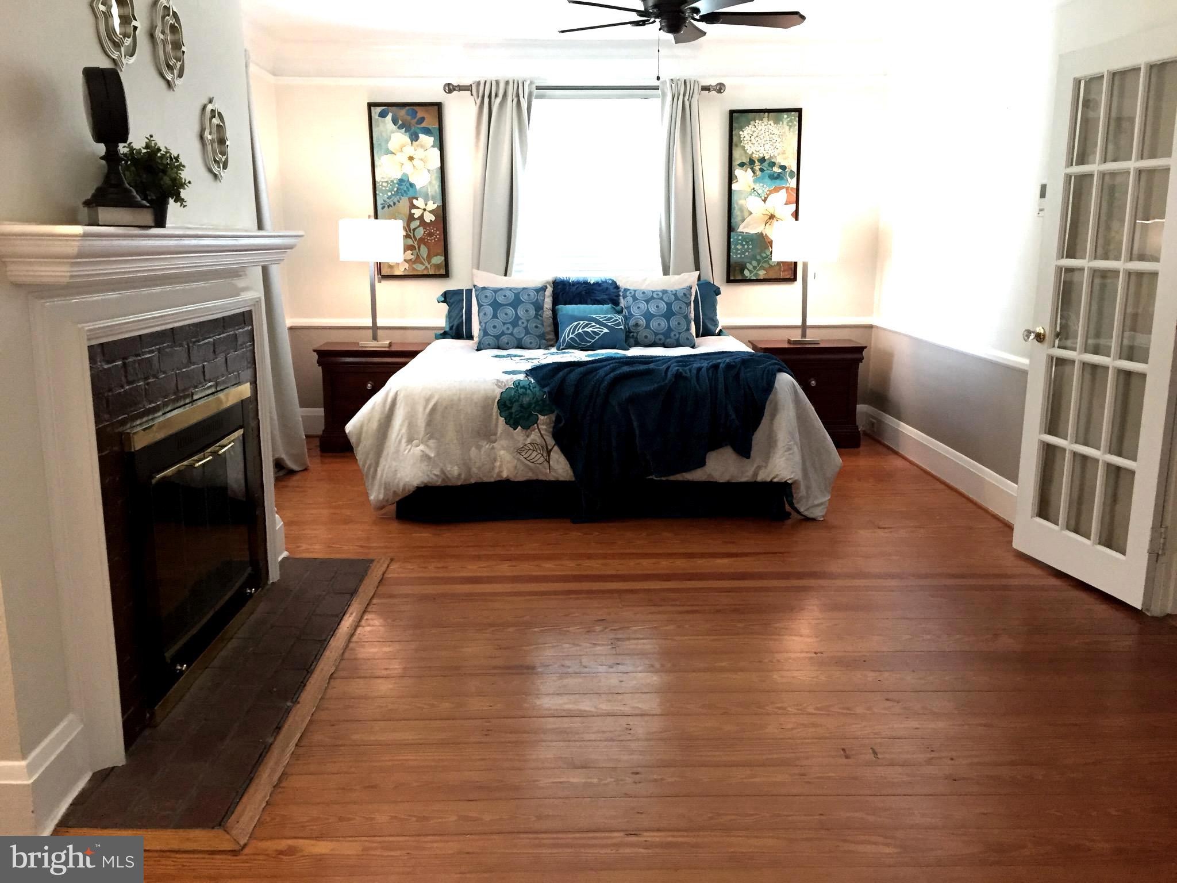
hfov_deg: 61.7
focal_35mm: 29
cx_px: 588
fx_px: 986
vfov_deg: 48.2
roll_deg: -0.4
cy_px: 442
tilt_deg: -10.5
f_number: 2.2
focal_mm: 4.15
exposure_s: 1/30
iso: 160
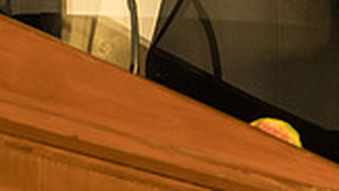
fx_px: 6046
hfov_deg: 3.2
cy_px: -182
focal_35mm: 672
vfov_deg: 1.8
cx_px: 42
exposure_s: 1/125
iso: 3200
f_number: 4
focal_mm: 180
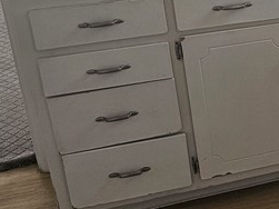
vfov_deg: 15.7
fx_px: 757
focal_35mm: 94
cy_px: 73
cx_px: 459
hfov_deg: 17.8
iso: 160
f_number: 1.7
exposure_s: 1/180
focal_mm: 6.3
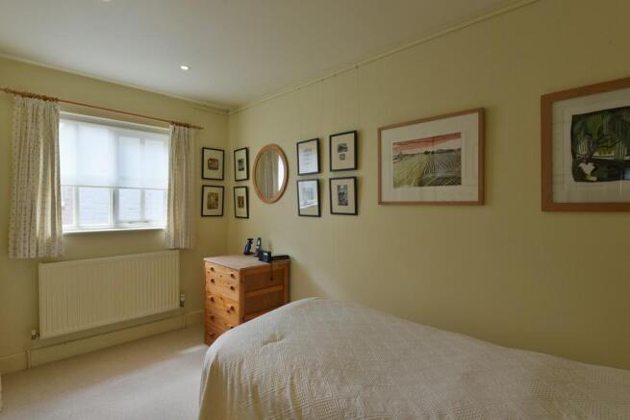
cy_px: 210
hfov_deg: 86.9
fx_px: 333
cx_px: 315
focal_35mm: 19
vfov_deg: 64.6
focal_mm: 19
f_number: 9
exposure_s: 1/13
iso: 320
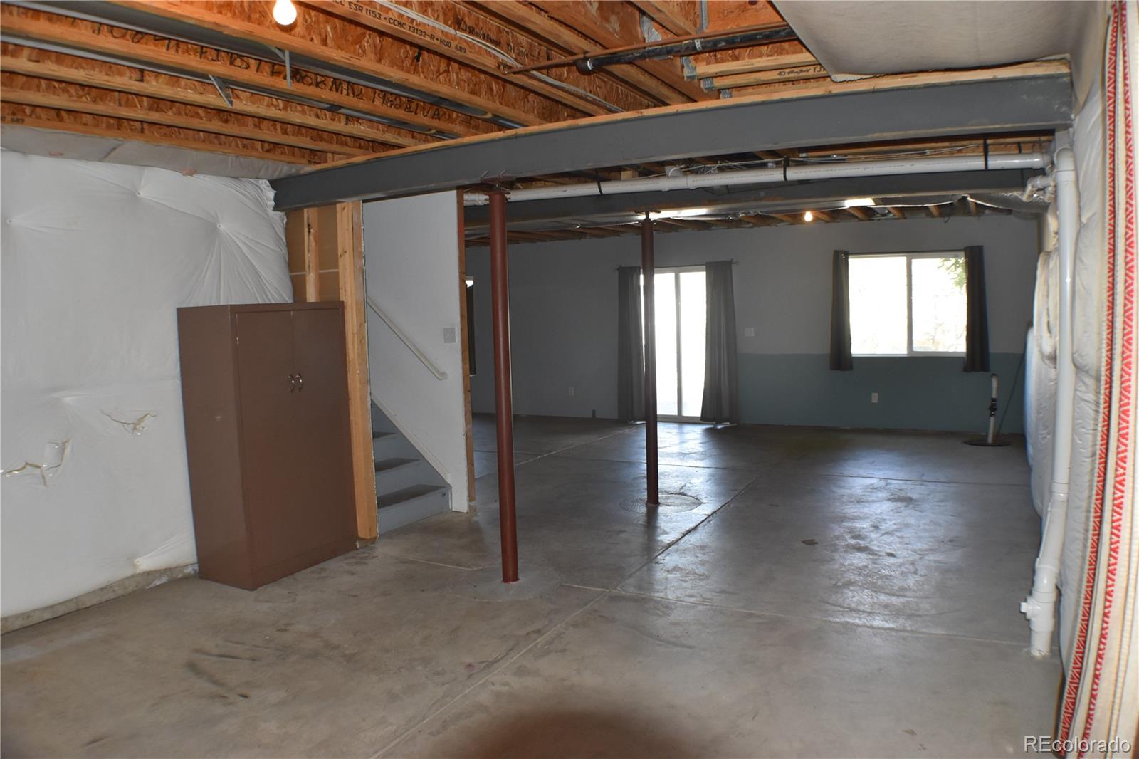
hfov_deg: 55.1
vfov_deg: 38.3
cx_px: 570
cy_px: 380
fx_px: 1091
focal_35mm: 34
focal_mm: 23
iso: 800
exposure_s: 1/100
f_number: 5
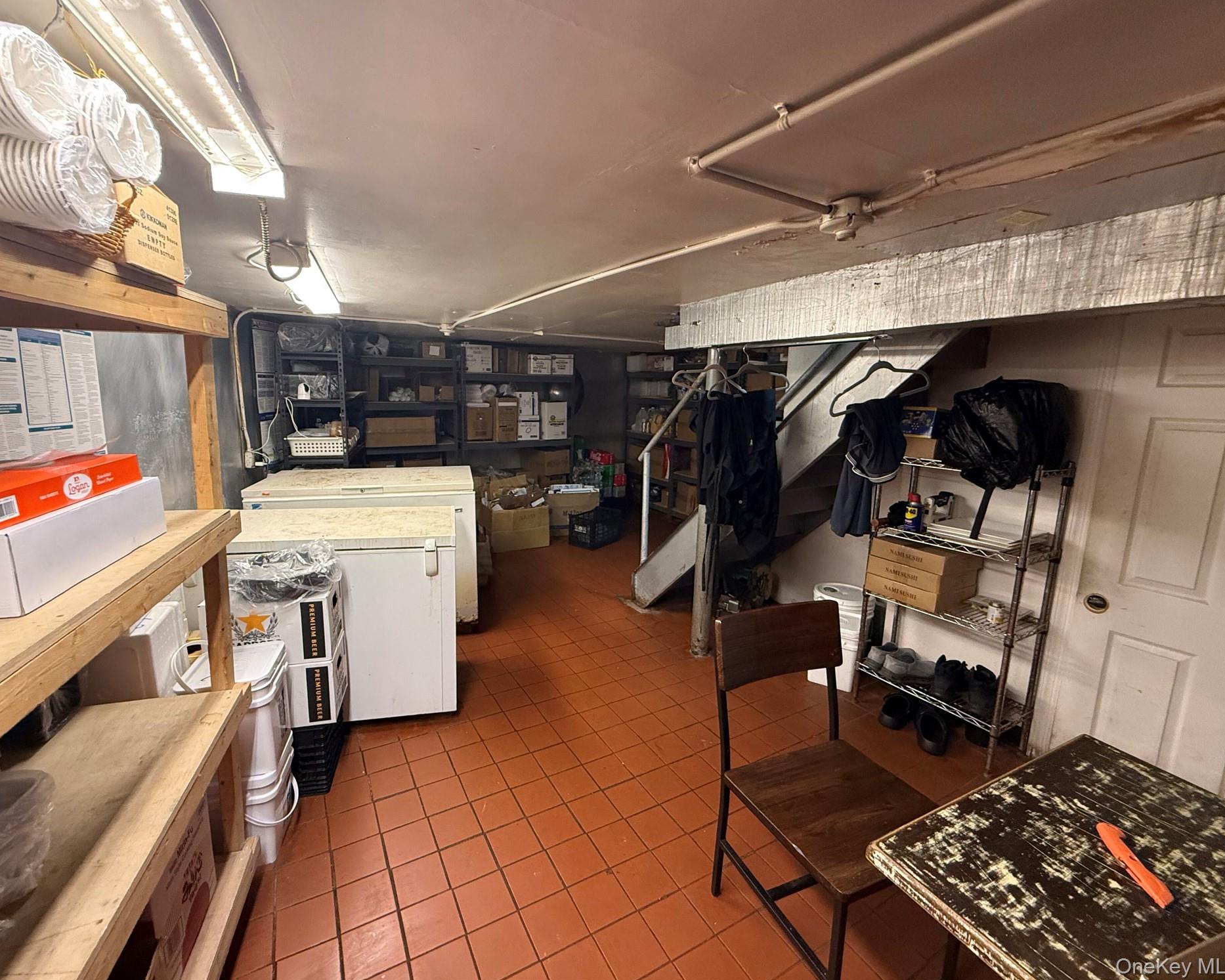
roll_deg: -1.6
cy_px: 478
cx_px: 577
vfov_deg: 84.0
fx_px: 544
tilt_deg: -9.3
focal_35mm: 15
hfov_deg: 96.7
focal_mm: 2.22
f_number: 2.2
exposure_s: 1/60
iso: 400
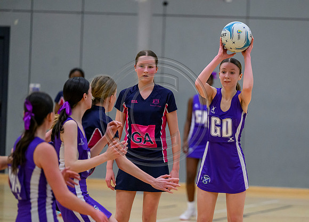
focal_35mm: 272
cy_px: 143
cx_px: 215
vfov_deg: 5.3
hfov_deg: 7.4
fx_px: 2390
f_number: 3.2
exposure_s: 1/1000
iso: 6400
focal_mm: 200
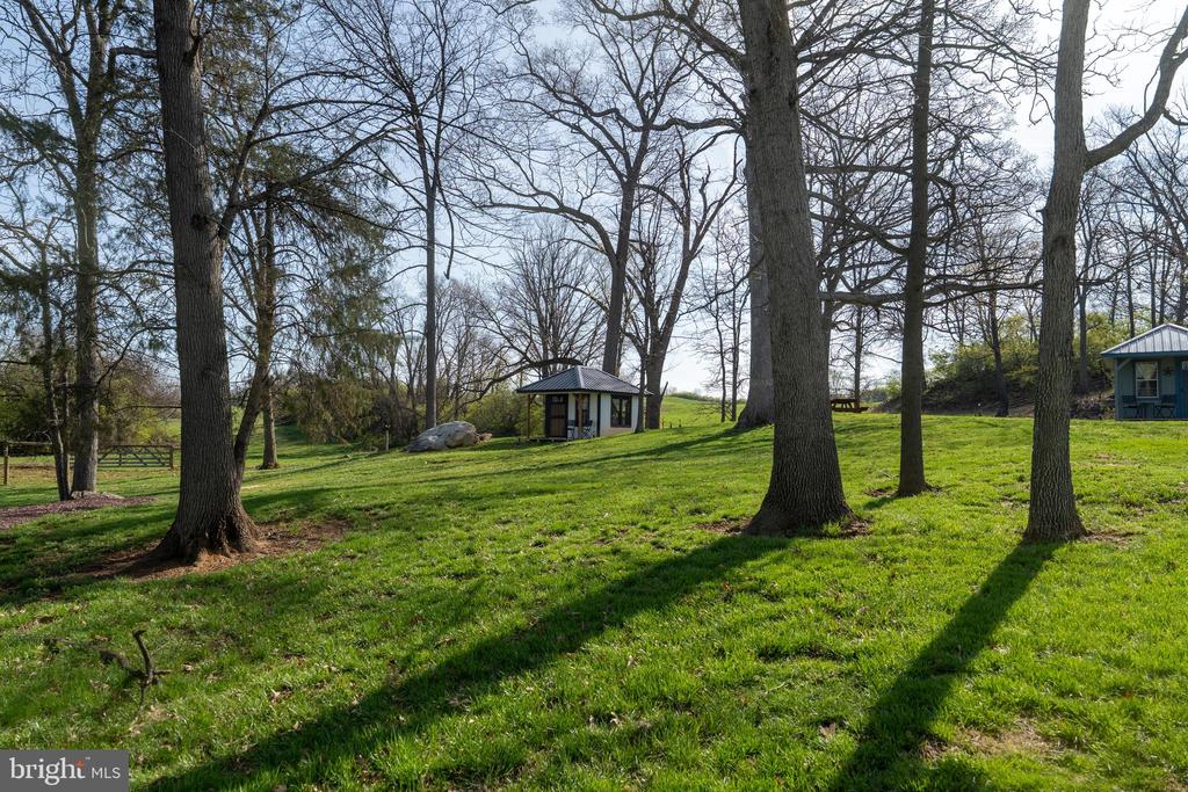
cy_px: 396
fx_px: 792
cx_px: 594
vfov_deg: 53.1
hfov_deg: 73.7
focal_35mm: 24
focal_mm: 24
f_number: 5
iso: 640
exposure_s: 1/8000
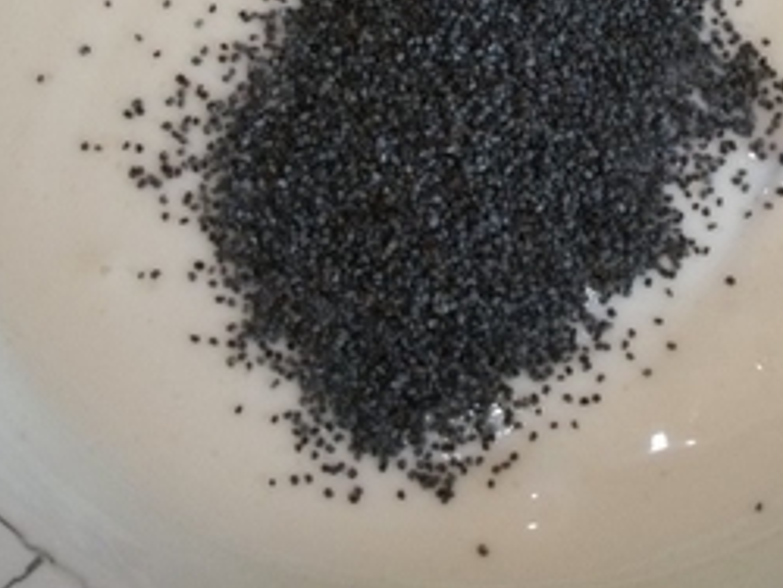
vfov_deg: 18.7
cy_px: 17
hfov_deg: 25.2
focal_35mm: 77
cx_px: 507
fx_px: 1743
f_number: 3.1
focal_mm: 6.3
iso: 191
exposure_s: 1/125
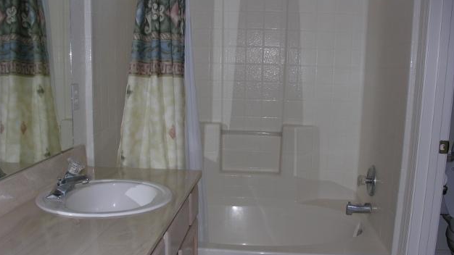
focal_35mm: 39
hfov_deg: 51.6
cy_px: 167
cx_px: 225
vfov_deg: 30.2
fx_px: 469
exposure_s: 1/60.1
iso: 50
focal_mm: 8.9
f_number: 2.8
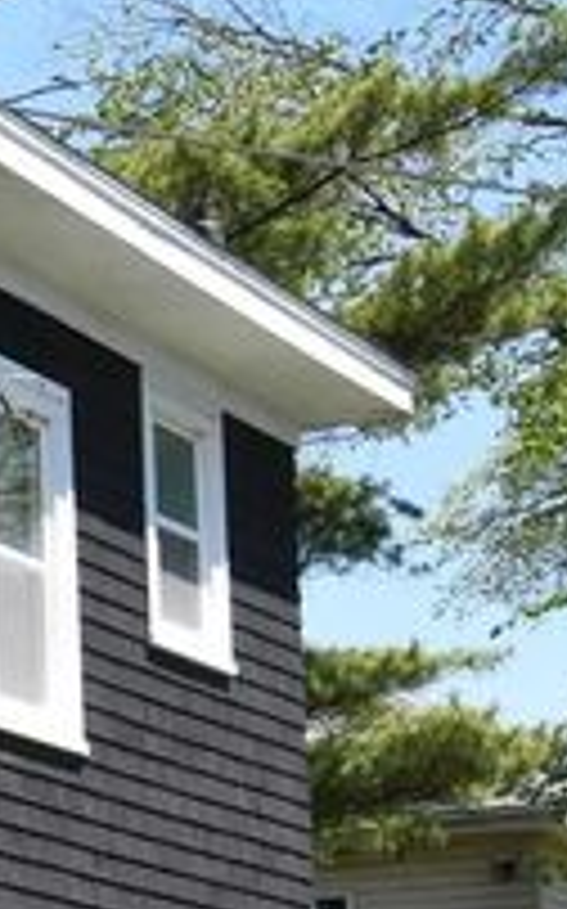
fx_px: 3838
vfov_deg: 13.4
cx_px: -774
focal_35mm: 155
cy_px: 803
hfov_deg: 7.9
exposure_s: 1/350
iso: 400
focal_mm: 20
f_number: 9.5
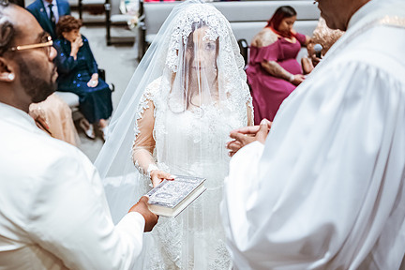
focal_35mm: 47
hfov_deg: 41.5
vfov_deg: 28.6
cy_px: 120
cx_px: 143
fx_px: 529
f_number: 1.8
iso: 1250
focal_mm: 35
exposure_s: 1/500
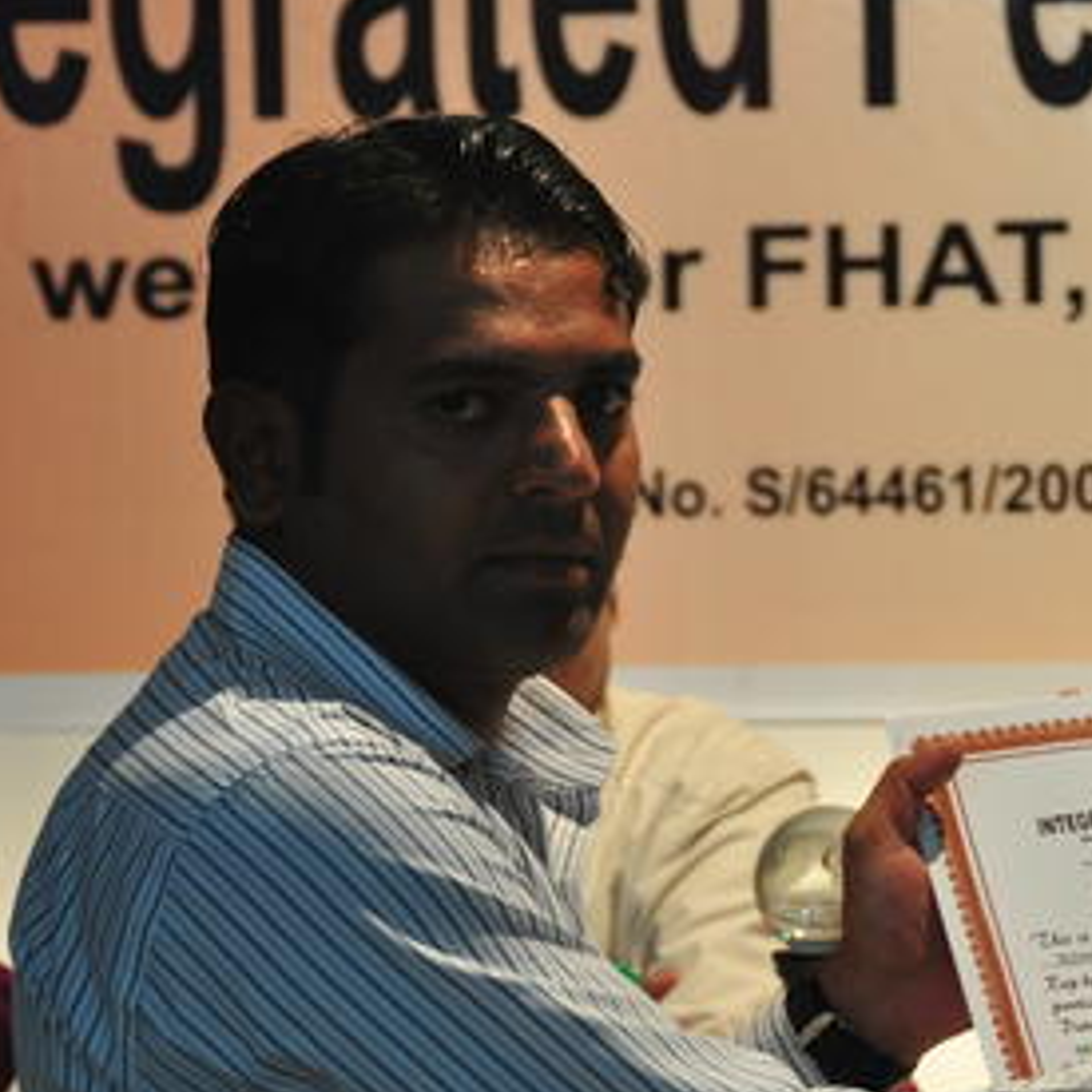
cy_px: 431
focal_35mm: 172
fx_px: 6139
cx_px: 1156
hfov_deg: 10.1
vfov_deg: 10.2
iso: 800
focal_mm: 62
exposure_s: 1/50
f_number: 5
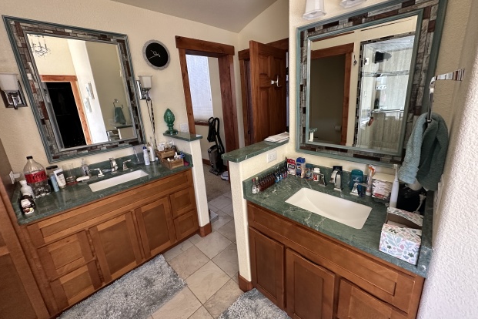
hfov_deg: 100.4
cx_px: 244
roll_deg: +2.9
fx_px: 199
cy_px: 146
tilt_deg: -14.6
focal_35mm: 15
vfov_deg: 77.2
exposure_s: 1/99
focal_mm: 2.22
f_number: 2.2
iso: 250
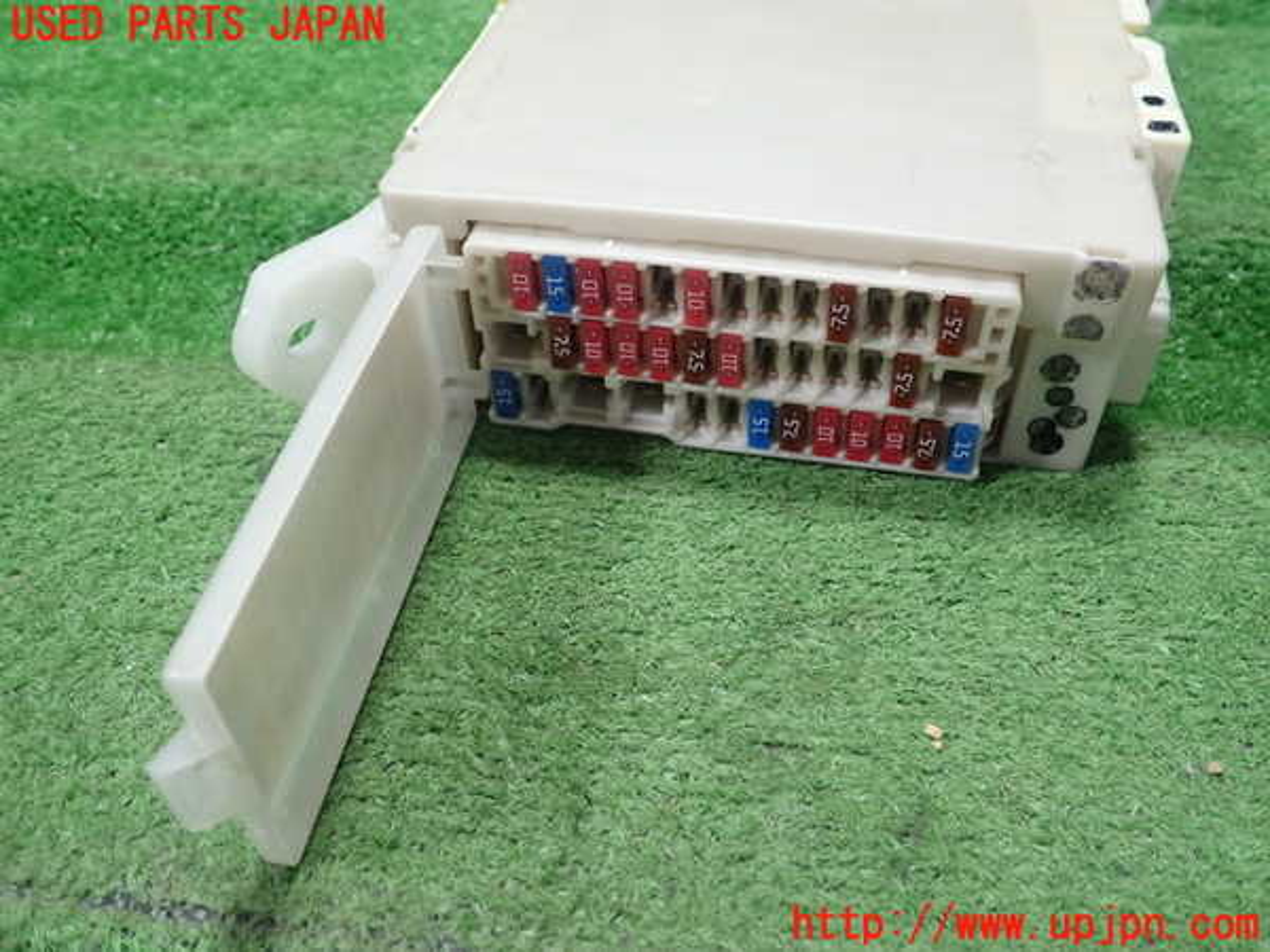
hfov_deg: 60.0
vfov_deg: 46.8
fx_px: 1101
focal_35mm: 30
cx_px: 635
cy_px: 476
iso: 400
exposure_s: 1/125
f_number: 2.3
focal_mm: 5.5
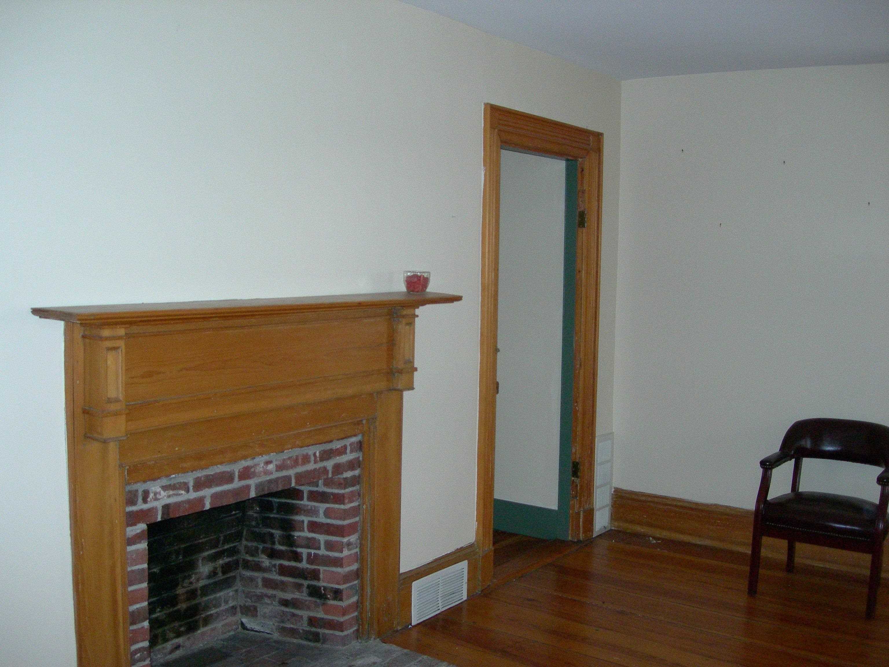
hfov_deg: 49.0
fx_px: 976
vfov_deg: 37.7
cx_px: 444
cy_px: 334
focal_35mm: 38
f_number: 2.8
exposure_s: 1/60.1
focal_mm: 7.8
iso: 400
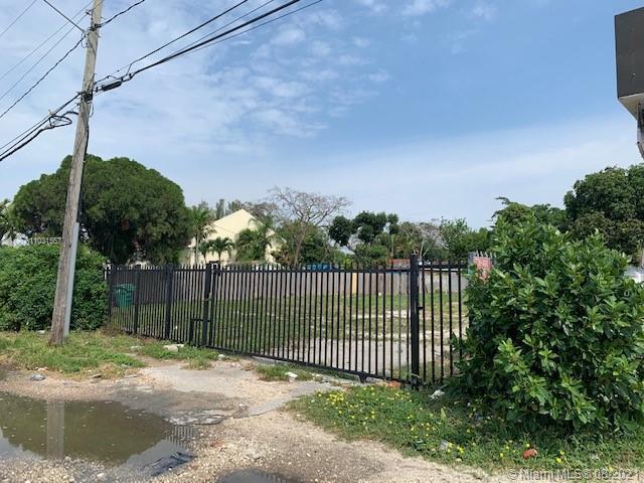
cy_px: 242
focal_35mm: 26
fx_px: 484
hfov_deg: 67.3
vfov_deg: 53.1
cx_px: 322
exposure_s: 1/2915
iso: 25
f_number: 1.8
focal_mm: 4.25
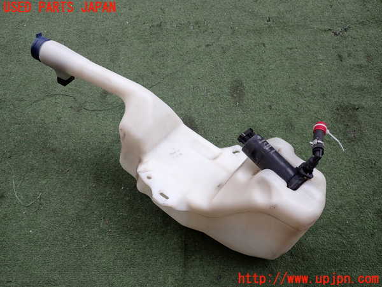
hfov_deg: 60.0
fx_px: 331
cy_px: 144
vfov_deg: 46.8
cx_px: 191
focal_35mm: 30
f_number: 2.3
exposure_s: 1/160
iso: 100
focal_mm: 5.4
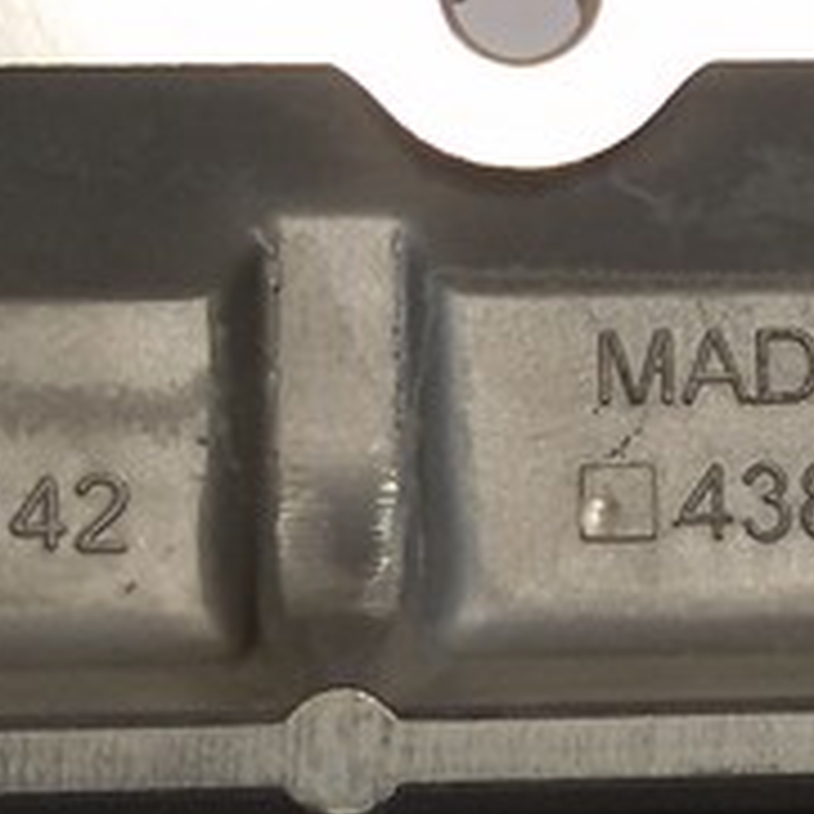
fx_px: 4017
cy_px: 481
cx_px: 706
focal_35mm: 151
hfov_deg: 11.5
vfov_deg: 11.6
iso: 50
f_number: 2.4
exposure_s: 1/33
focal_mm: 2.93
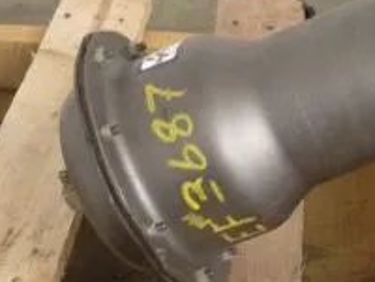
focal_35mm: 112
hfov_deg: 17.1
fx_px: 1213
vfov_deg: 13.0
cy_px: 290
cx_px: 398
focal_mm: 4.28
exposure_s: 1/20
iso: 250
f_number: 2.4
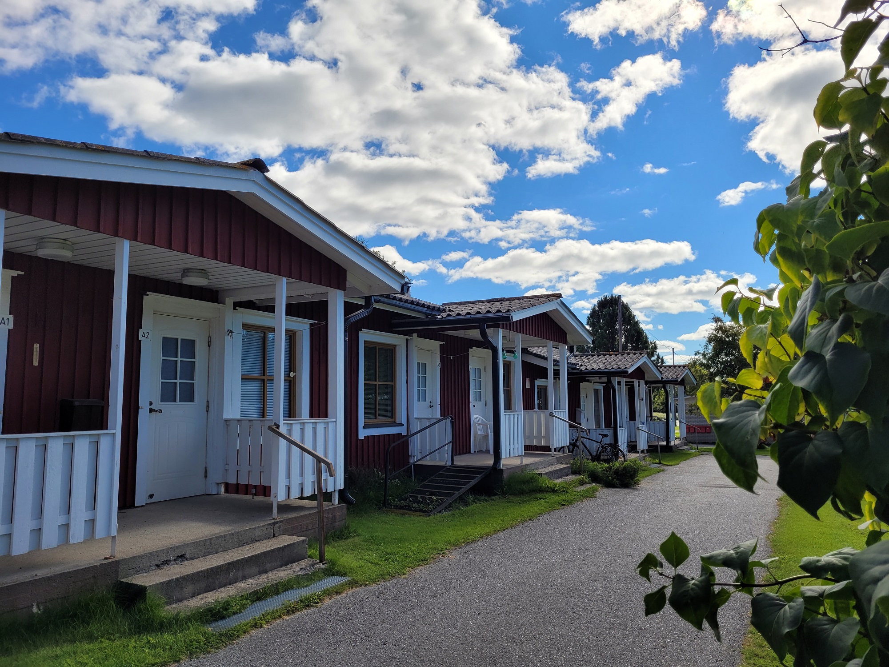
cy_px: 334
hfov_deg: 67.3
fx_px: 668
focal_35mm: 26
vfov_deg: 53.1
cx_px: 444
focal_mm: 5.4
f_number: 1.8
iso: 40
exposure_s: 1/3026
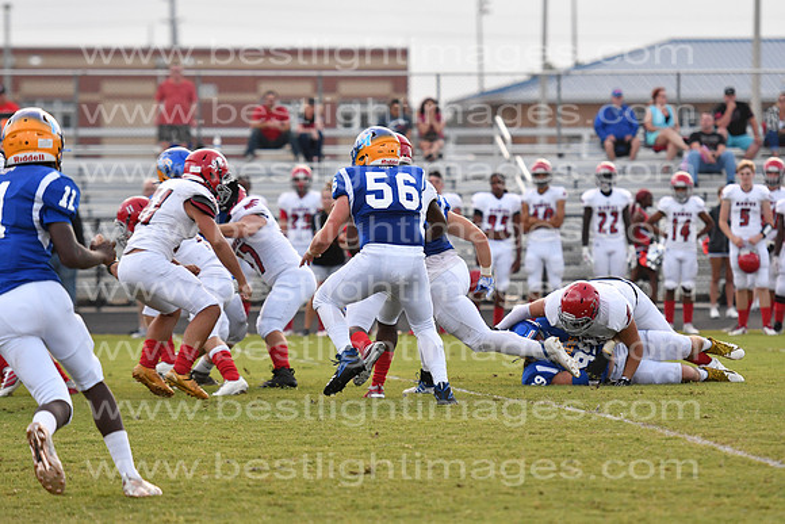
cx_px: 392
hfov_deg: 8.9
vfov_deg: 5.9
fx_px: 5071
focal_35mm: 232
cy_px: 262
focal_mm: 155
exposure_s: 1/2000
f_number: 3.2
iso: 1600
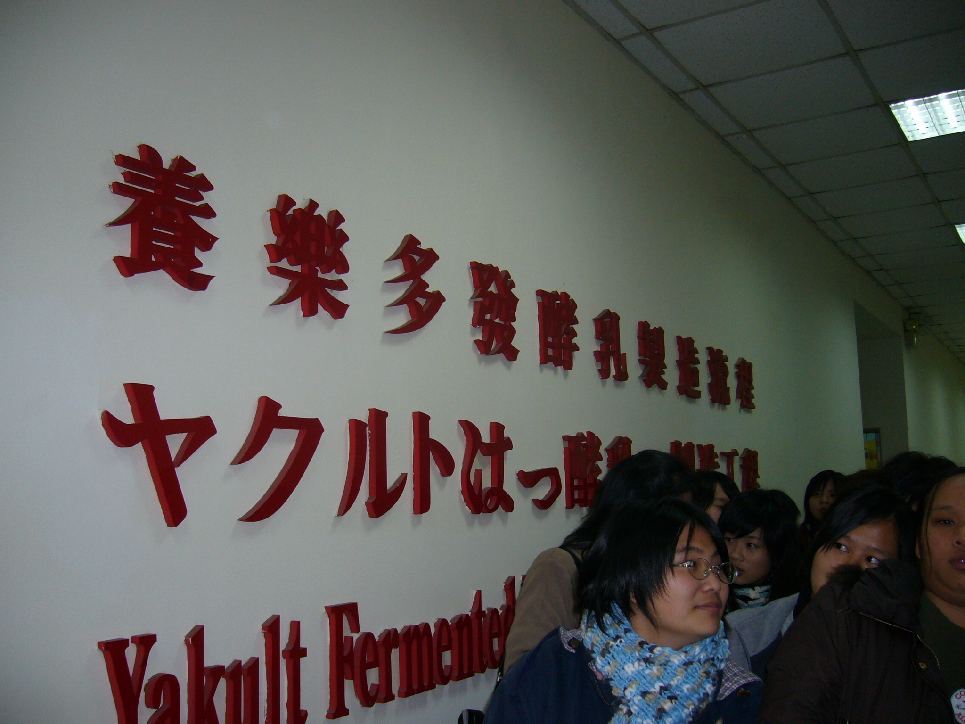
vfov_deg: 40.7
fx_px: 976
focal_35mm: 35
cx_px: 482
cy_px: 362
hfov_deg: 52.6
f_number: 2.8
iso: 100
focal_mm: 5.8
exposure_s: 1/60
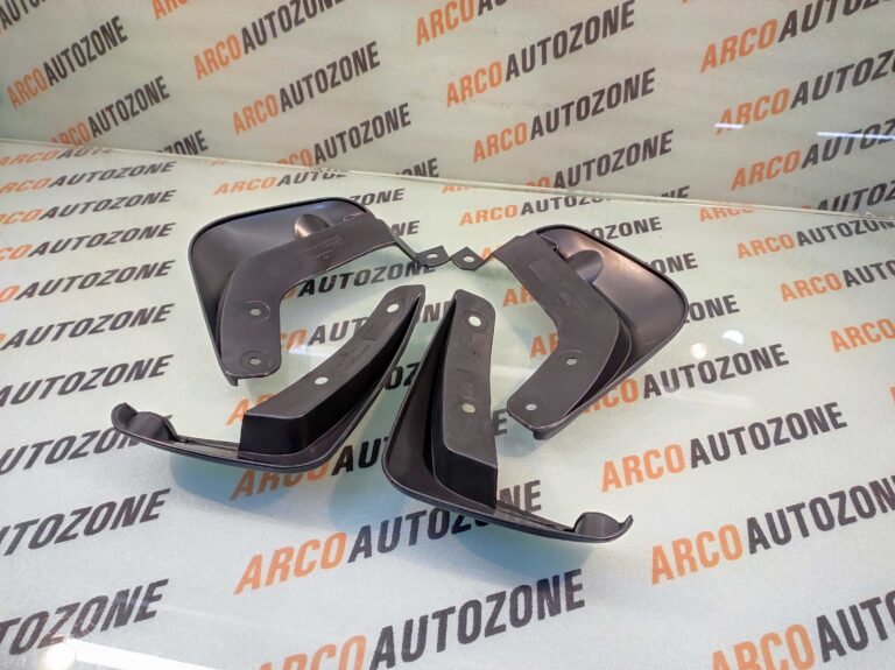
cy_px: 335
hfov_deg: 91.1
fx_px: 439
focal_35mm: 17
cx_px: 448
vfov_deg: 74.7
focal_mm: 4.74
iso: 1596
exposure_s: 1/33
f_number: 1.79
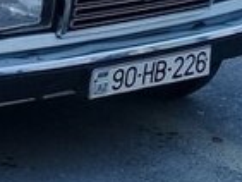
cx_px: -65
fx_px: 1015
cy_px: -28
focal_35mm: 145
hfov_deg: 13.2
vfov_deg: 10.1
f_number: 2.2
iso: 64
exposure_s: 1/696
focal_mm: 3.3
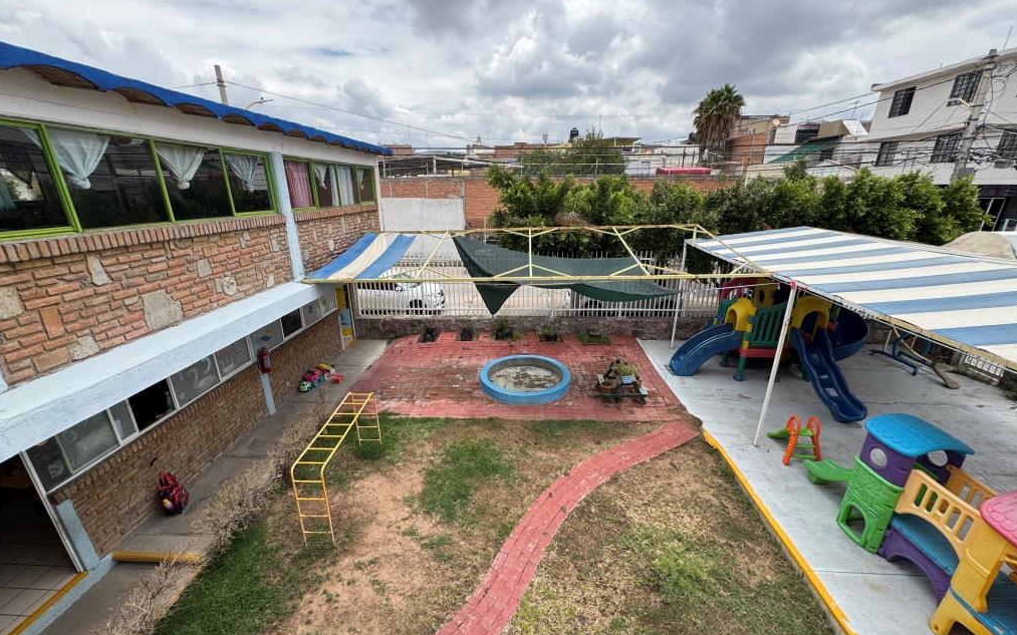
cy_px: 340
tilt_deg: -20.5
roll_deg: +1.0
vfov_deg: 74.7
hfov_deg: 101.5
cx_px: 508
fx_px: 416
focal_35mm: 15
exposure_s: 1/1299
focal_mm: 2.22
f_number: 2.2
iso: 40
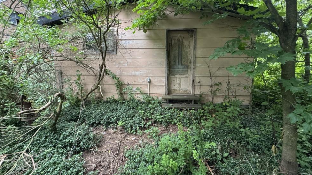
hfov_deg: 99.4
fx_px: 132
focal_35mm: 16
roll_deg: -0.6
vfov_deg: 66.8
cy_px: 77
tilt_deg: -7.6
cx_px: 157
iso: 250
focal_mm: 2.22
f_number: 2.2
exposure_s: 1/99
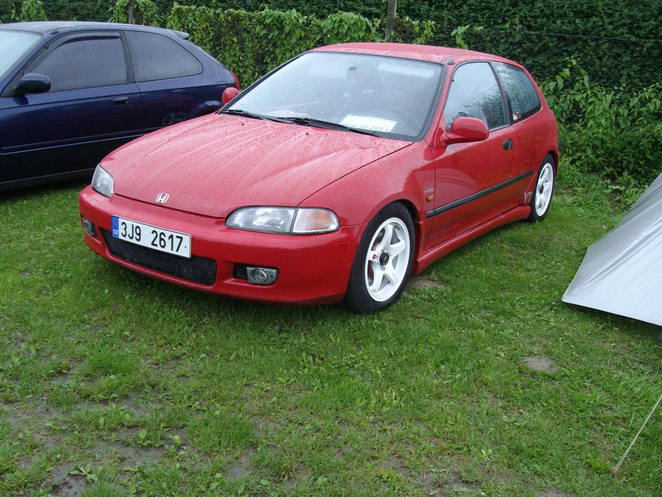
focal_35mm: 37
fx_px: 708
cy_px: 251
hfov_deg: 50.1
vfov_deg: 38.7
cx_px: 332
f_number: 2.7
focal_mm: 6
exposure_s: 1/125
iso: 160
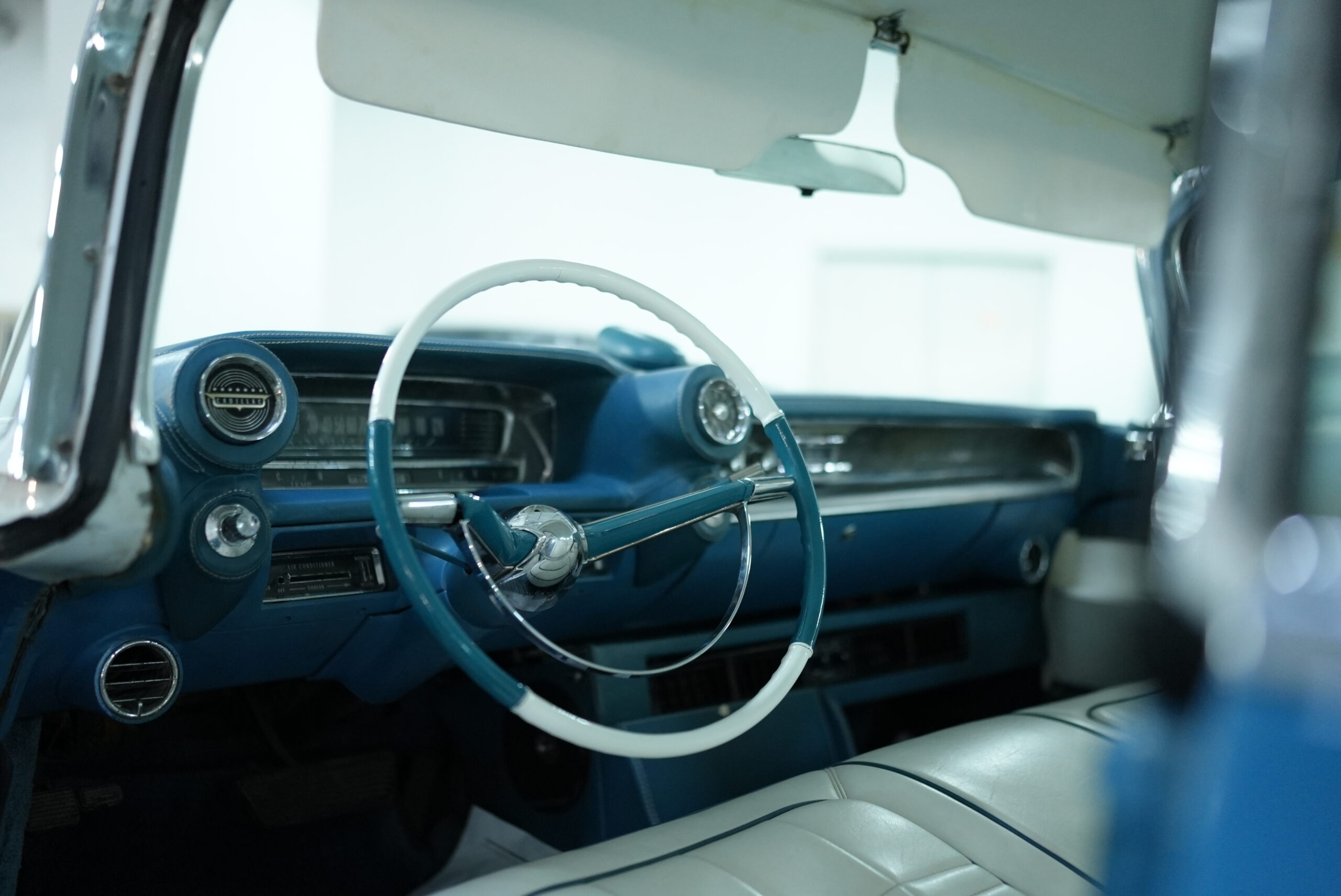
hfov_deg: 54.4
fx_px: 1304
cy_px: 448
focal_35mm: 35
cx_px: 670
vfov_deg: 37.9
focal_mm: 35
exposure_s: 1/125
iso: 3200
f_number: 1.4
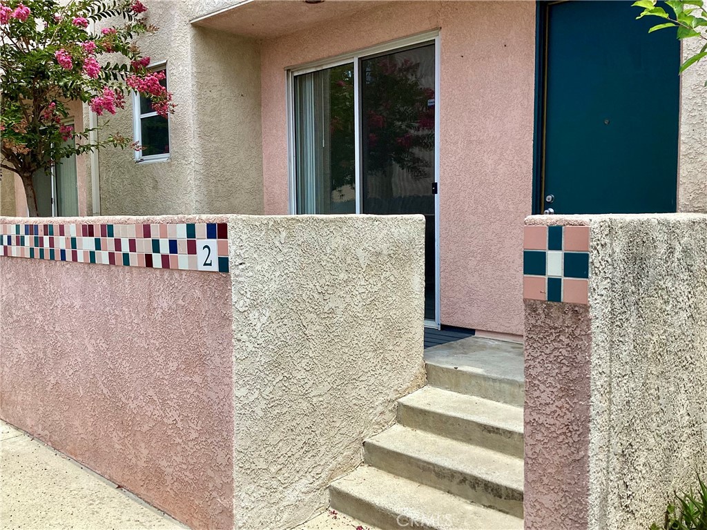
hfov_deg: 58.4
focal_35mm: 31
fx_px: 633
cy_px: 265
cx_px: 354
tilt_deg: -5.6
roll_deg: -0.9
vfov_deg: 45.4
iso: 25
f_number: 2.4
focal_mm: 3.3
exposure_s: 1/799
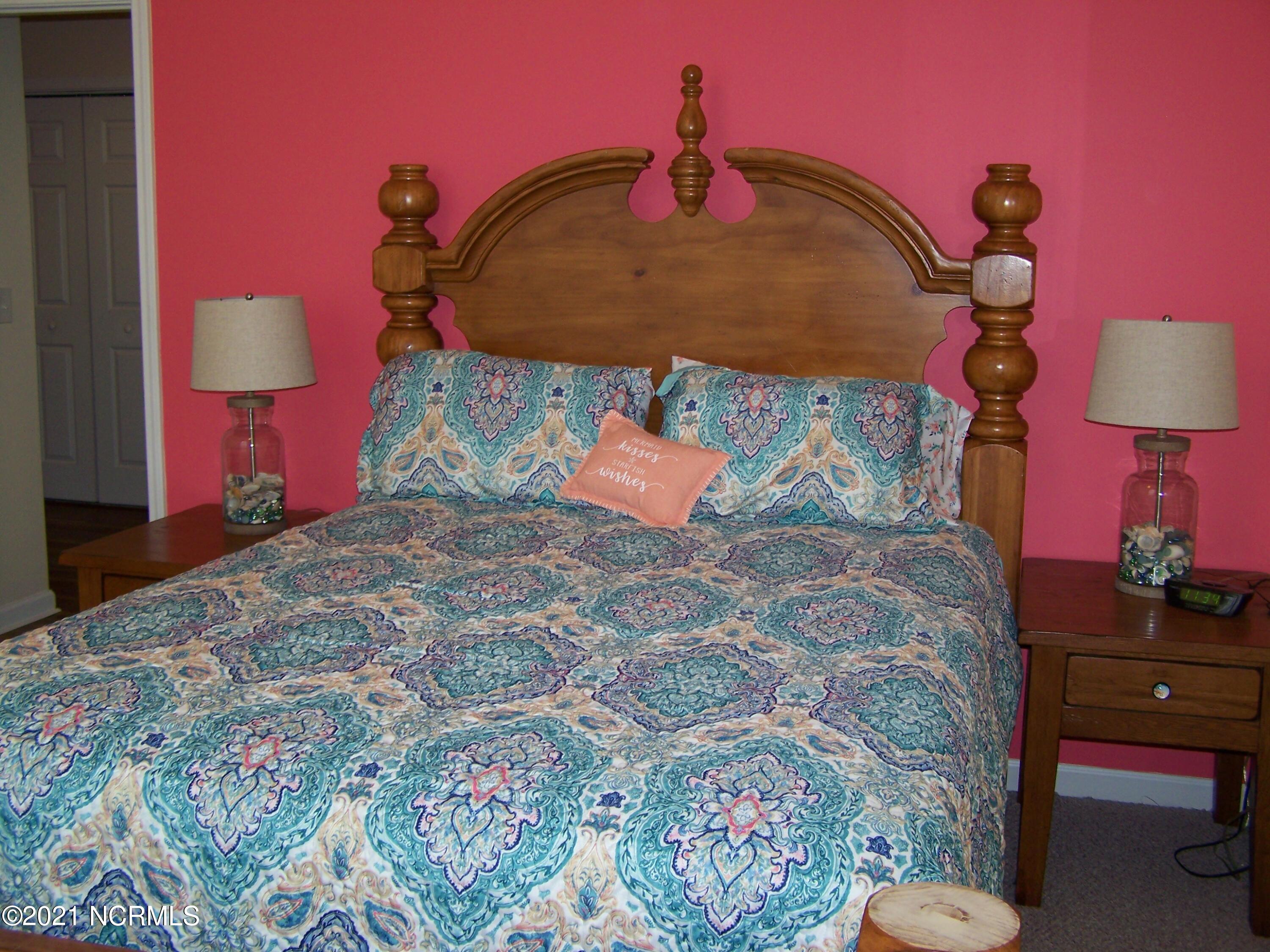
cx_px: 635
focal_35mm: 38
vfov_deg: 37.7
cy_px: 476
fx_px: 1394
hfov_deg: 49.0
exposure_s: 1/60
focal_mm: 6.3
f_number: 2.8
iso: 80
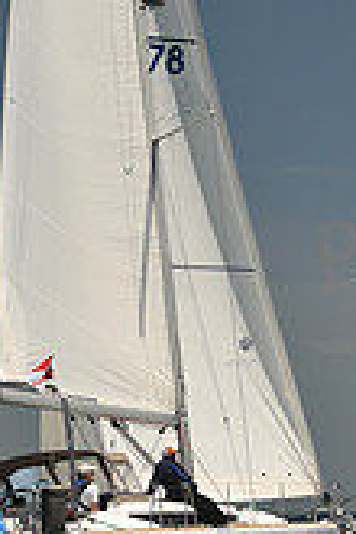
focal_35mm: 246
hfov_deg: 5.6
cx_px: 147
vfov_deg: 8.3
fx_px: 3649
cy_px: 84
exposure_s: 1/800
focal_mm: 70
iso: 250
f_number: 7.1
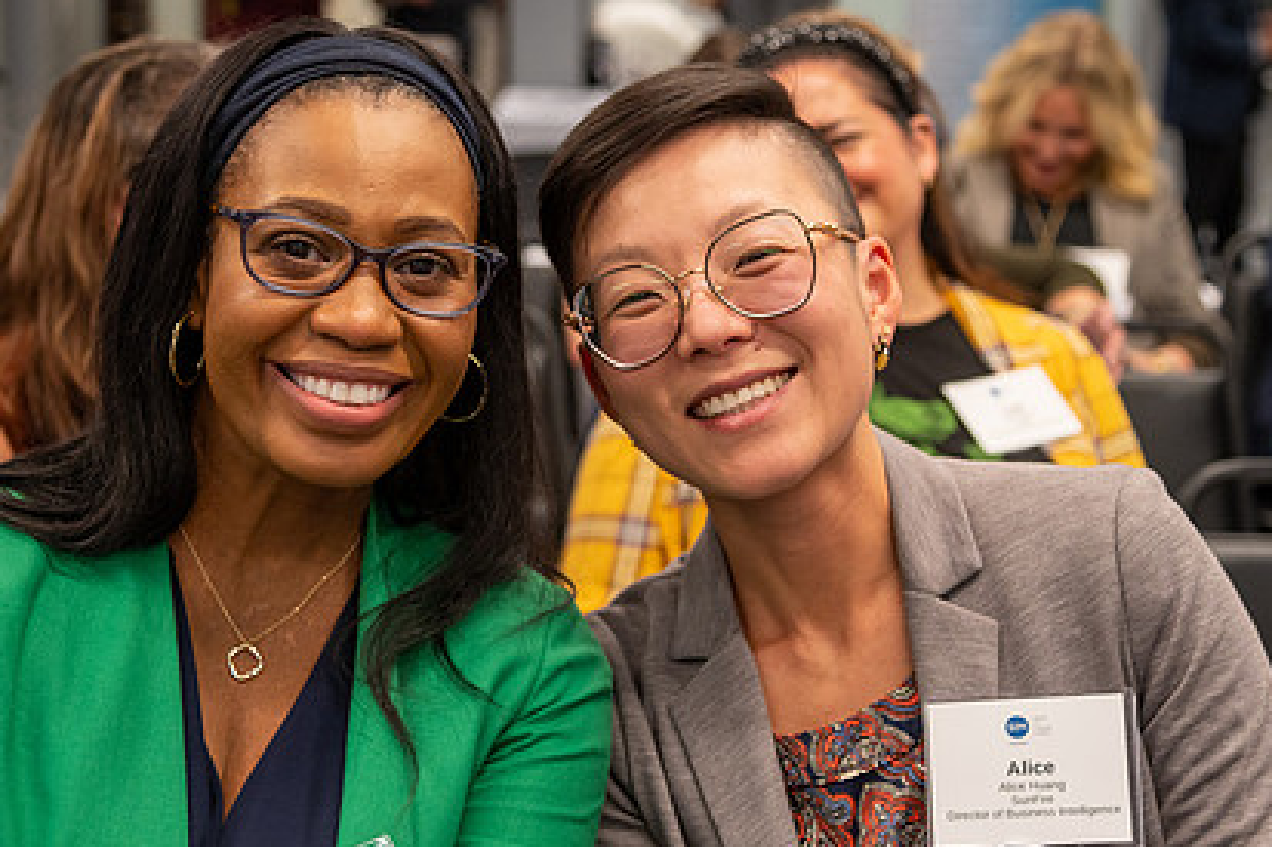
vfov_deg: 18.7
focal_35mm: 73
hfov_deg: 27.7
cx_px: 524
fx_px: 2578
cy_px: 462
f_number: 4
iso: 1600
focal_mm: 52
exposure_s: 1/125
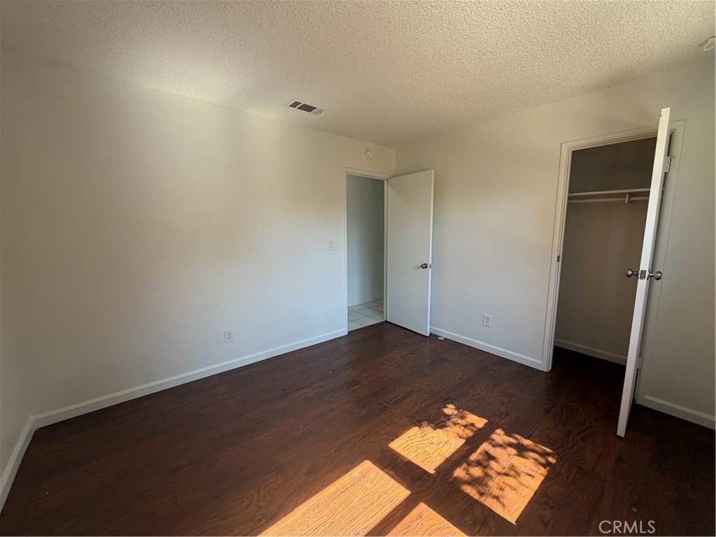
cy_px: 268
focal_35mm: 14
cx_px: 358
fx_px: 290
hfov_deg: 102.1
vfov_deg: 85.7
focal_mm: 2.22
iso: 100
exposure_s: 1/121
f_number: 2.2
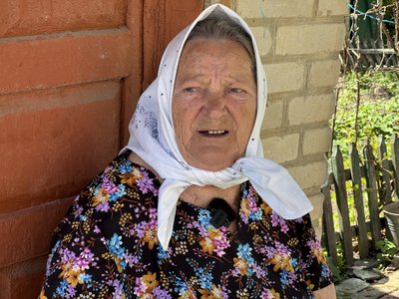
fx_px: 888
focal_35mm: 77
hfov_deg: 25.3
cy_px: 150
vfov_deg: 19.1
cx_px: 200
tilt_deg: -12.4
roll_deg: -0.7
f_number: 2.8
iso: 25
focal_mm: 9
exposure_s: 1/101
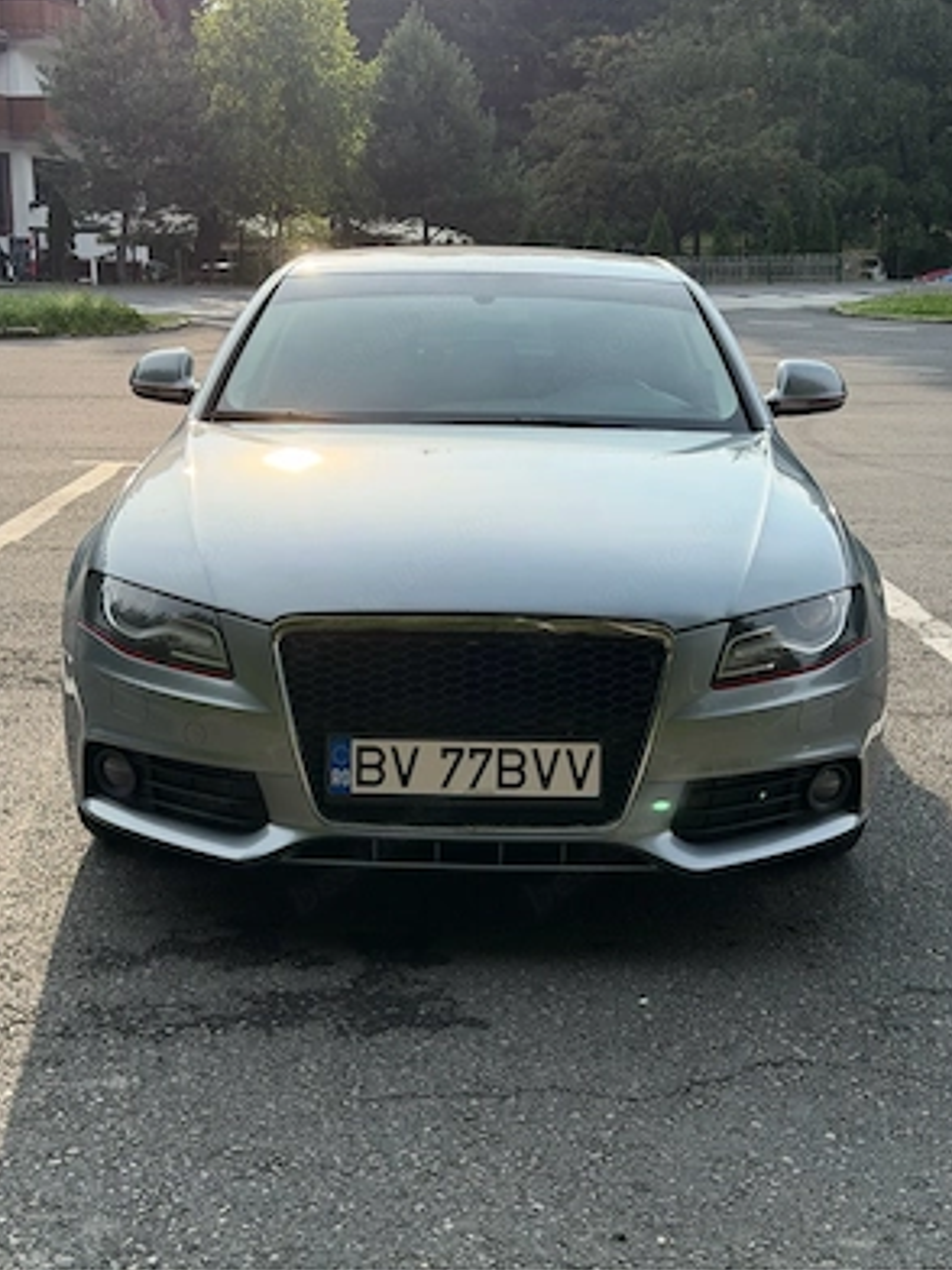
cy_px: 625
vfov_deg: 38.9
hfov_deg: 29.7
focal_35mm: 49
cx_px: 473
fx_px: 1797
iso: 100
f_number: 1.78
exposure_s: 1/3891
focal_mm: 6.76
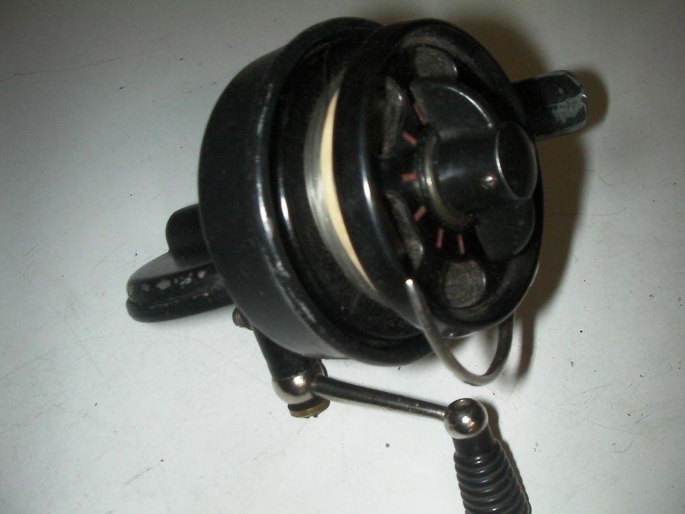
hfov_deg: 49.0
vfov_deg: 37.7
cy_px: 257
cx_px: 342
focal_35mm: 38
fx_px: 752
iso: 200
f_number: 5.6
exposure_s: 1/30
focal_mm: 6.3
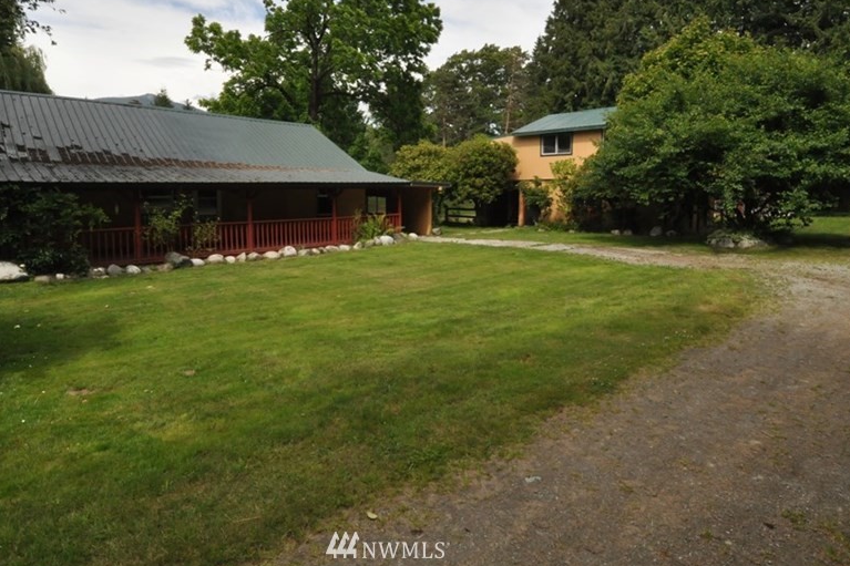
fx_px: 472
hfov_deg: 83.8
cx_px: 388
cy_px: 211
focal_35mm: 20
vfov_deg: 61.1
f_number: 22
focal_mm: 10
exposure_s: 1/200
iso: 800
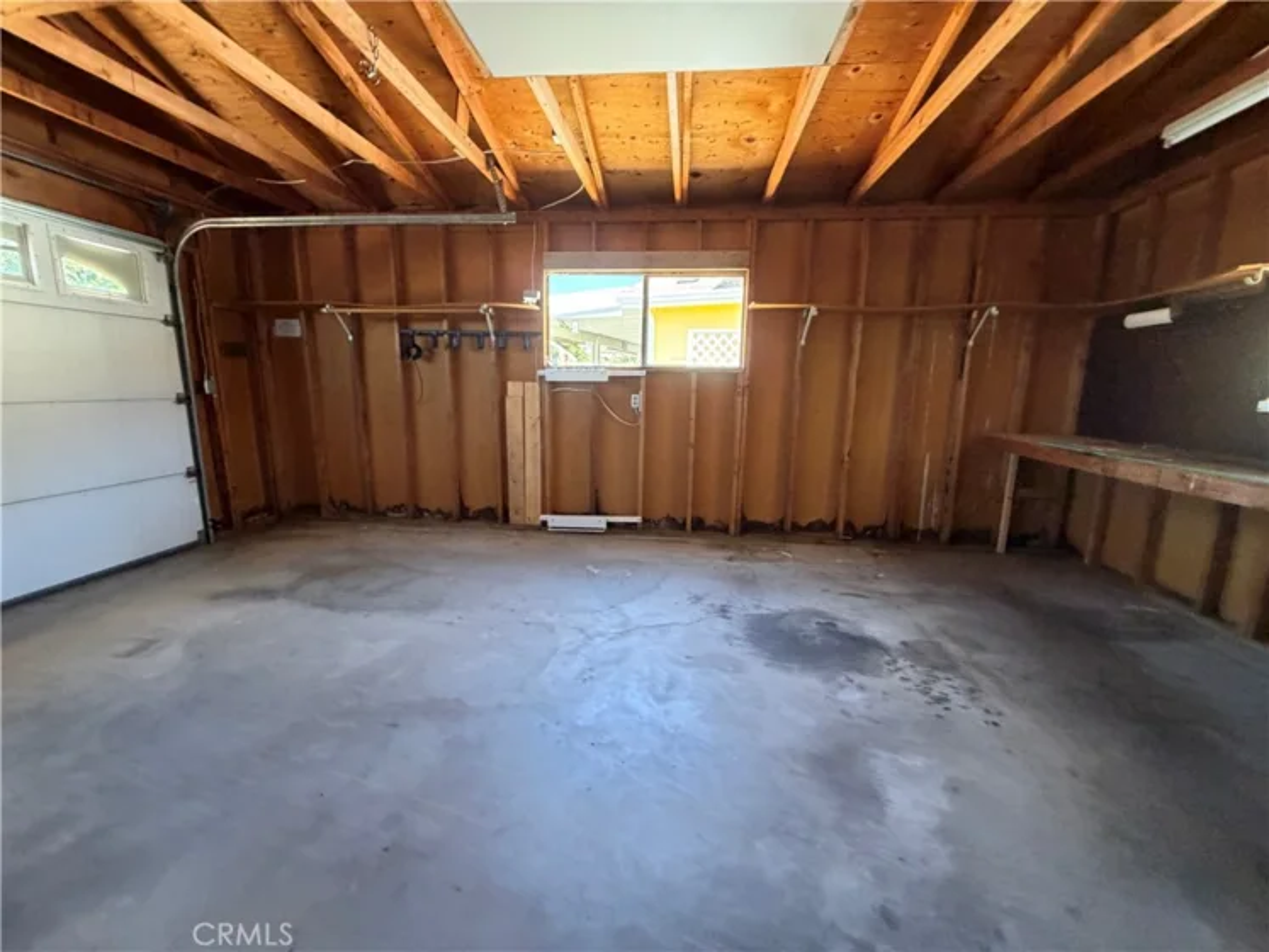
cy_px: 476
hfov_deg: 102.1
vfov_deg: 85.7
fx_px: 513
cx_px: 634
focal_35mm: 14
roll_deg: -3.3
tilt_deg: -9.9
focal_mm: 2.22
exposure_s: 1/65
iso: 320
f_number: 2.2
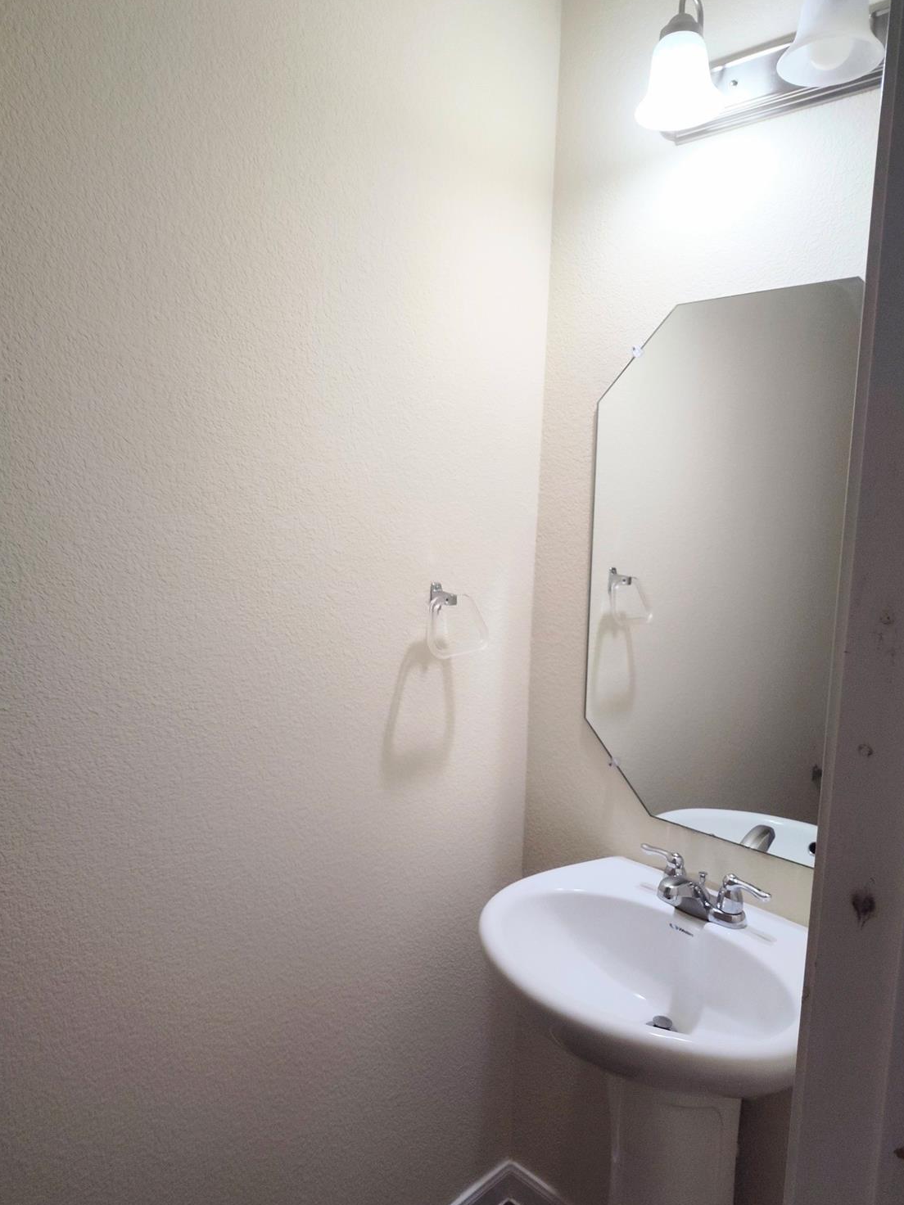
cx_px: 443
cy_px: 593
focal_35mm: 24
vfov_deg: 71.6
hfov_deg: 56.8
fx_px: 836
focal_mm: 5.56
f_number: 1.8
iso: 572
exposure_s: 1/120
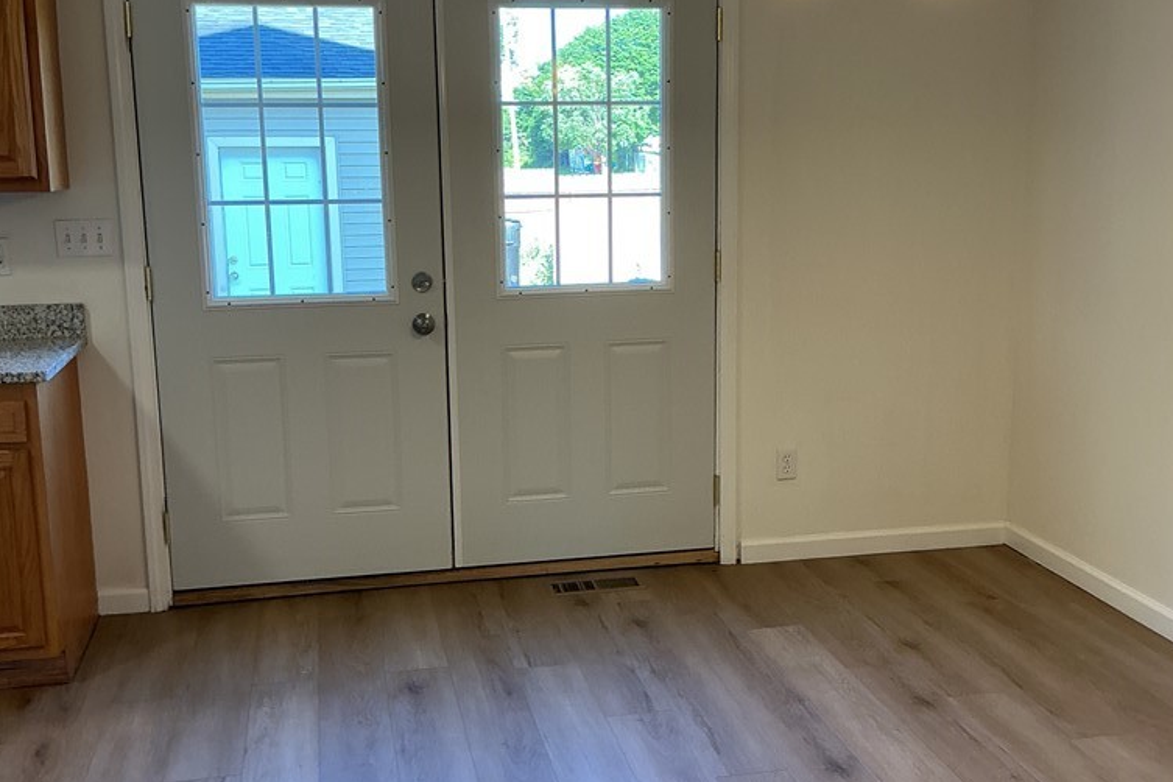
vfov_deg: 32.6
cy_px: 391
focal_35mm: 41
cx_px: 587
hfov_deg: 47.4
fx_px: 1336
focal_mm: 3
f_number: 1.8
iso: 64
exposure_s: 1/60
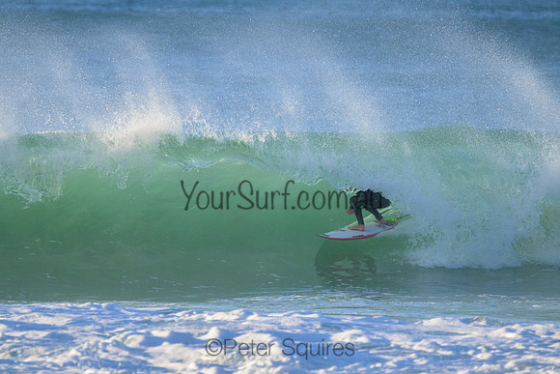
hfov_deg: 3.0
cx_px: 280
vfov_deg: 2.0
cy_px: 187
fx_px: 10580
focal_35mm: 680
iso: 4500
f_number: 11
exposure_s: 1/2000
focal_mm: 680
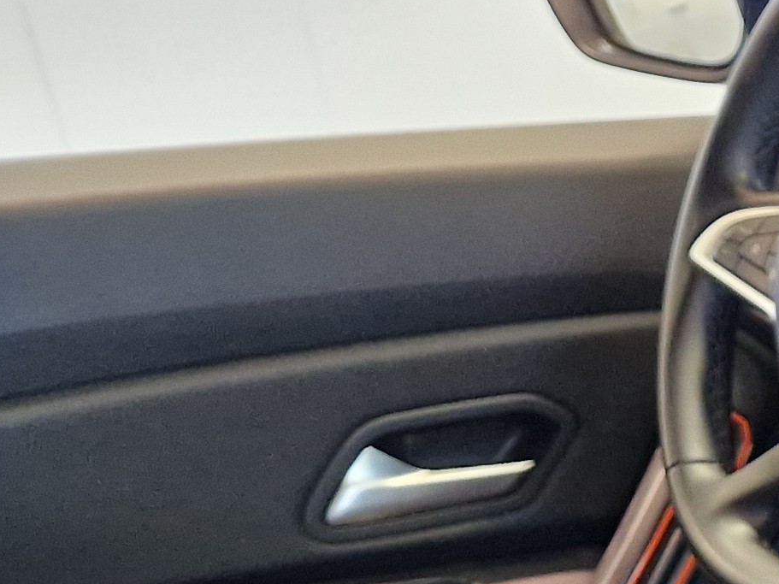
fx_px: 2273
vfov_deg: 13.2
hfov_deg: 15.8
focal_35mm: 101
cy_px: 1053
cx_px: 1497
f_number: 1.8
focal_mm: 5.4
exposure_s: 1/100
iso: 500
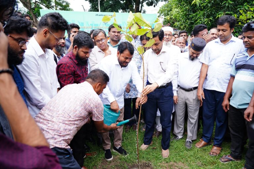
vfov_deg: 53.1
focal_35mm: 24
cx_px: 127
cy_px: 84
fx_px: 169
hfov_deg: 73.7
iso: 400
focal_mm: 24
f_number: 5
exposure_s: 1/160
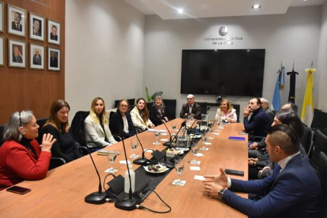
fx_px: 245
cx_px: 164
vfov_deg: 47.9
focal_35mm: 27
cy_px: 109
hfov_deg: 67.4
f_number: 4.5
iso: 1600
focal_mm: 18
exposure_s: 1/80
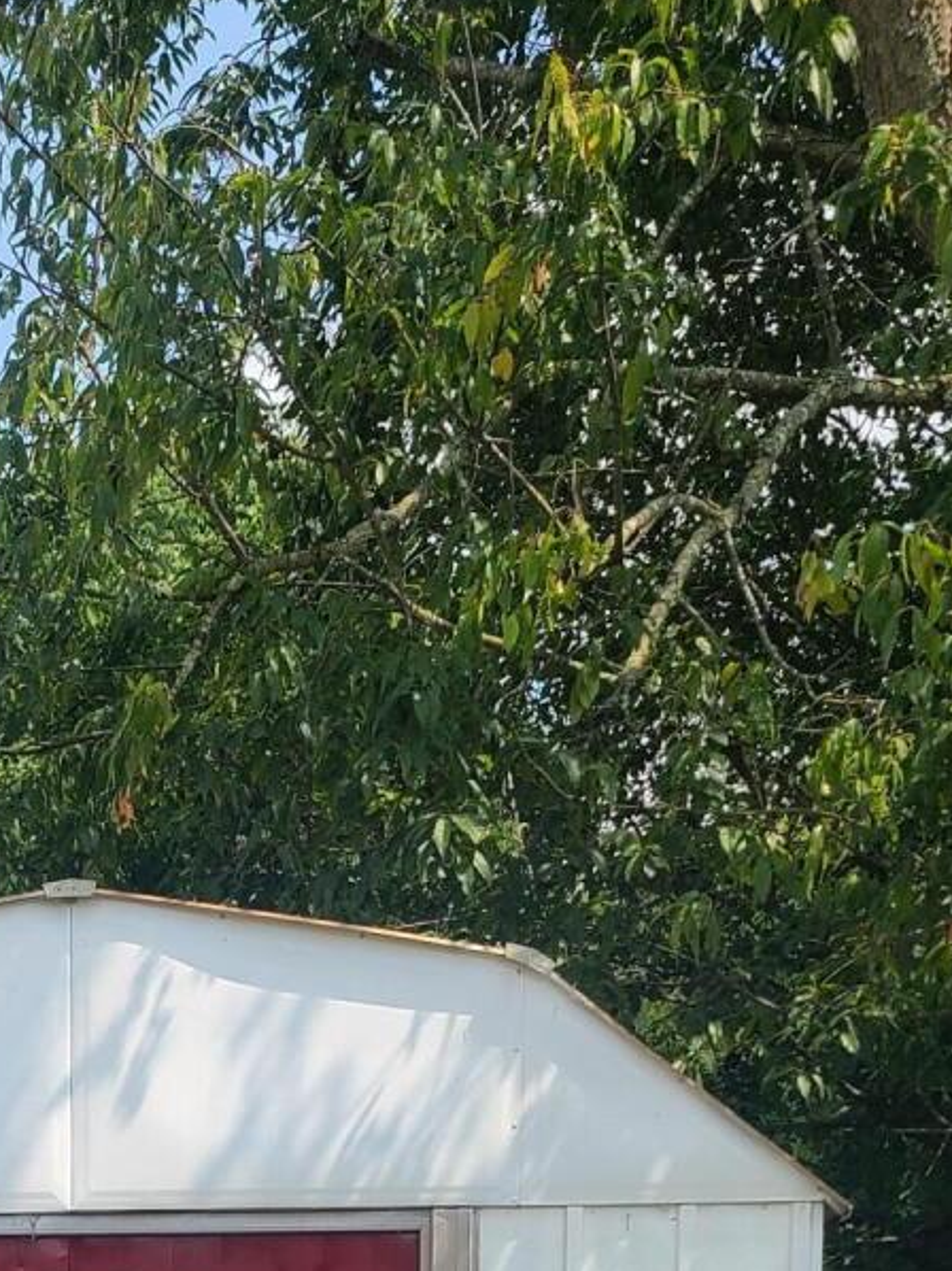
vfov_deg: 19.1
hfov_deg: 16.6
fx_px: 3192
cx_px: -32
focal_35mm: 87
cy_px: 2013
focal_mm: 5.4
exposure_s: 1/1559
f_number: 1.8
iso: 40
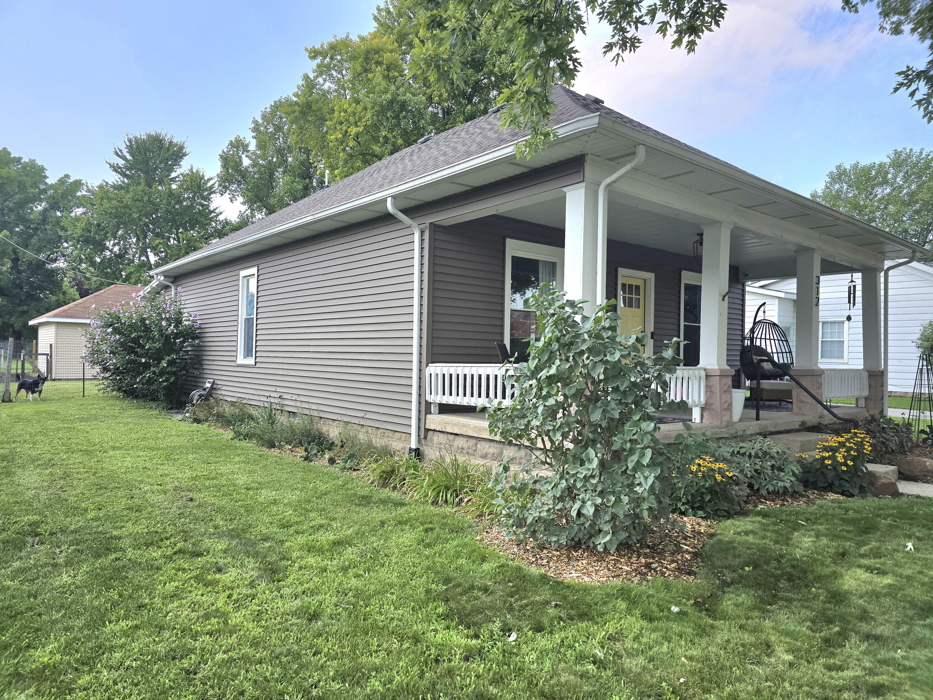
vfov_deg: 58.9
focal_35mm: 23
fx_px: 620
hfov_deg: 73.9
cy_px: 350
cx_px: 466
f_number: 1.7
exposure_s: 1/500
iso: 12
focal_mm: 6.3
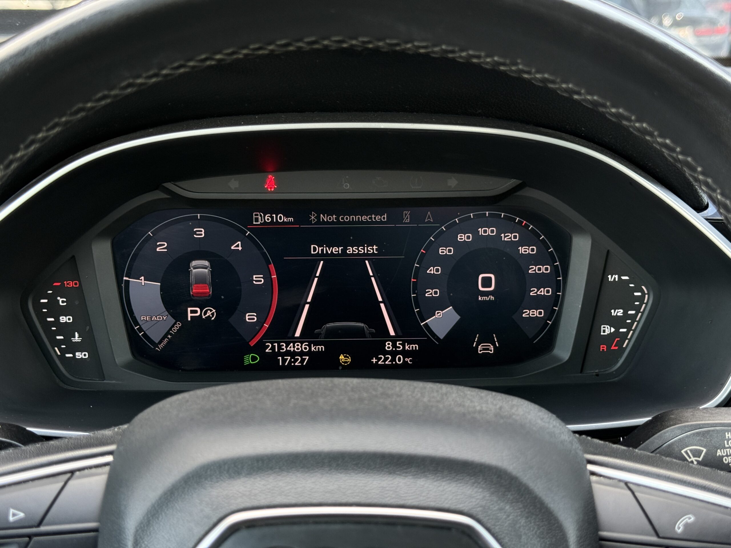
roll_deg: +0.1
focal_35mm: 48
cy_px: 274
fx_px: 1014
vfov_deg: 30.3
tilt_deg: -14.6
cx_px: 366
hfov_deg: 39.7
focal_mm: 6.76
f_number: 1.78
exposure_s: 1/84
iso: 200
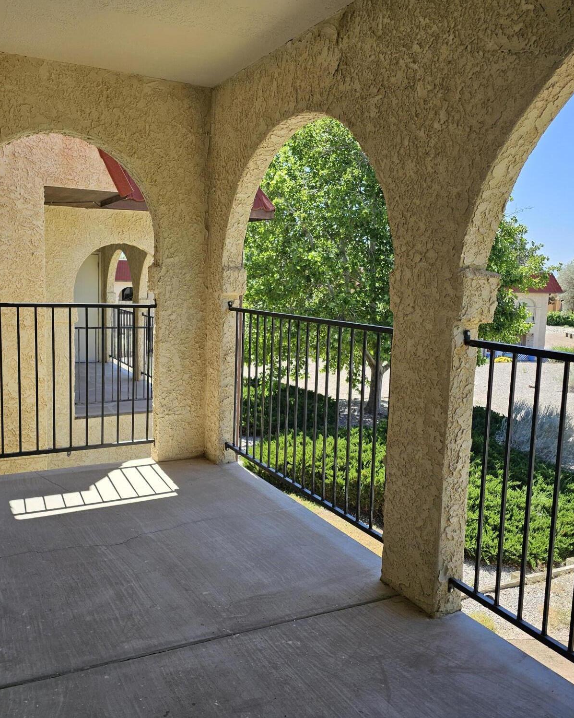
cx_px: 273
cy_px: 359
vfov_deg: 58.8
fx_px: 637
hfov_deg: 48.5
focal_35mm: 30
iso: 10
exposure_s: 1/257
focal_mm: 6.3
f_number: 1.7
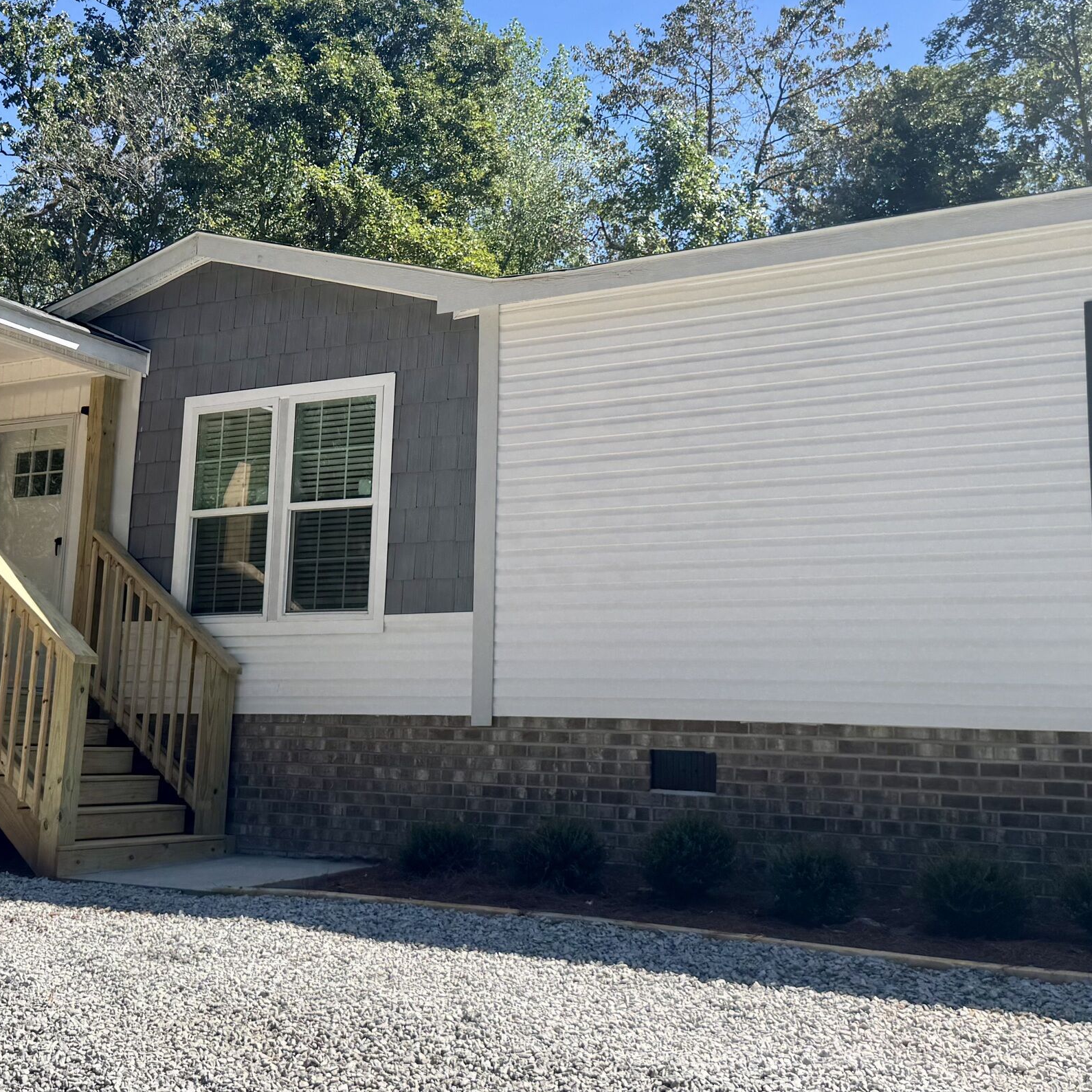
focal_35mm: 41
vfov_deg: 40.8
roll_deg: -1.8
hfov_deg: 40.9
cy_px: 459
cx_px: 521
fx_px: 1463
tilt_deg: +10.1
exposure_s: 1/2710
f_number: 1.78
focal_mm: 6.76
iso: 80
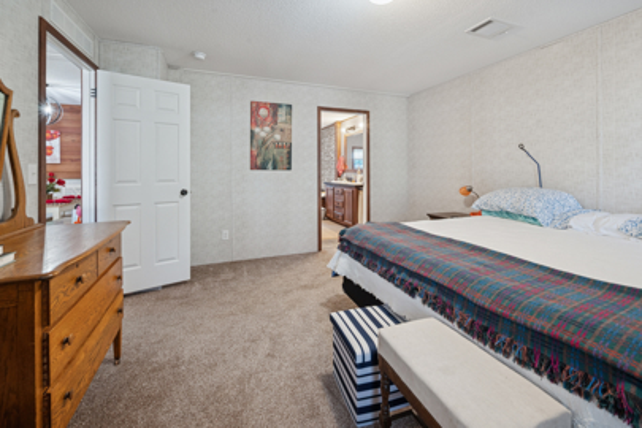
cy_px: 214
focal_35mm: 14
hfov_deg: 104.3
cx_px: 321
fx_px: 250
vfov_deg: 81.2
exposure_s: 1/6
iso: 400
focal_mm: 14
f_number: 9
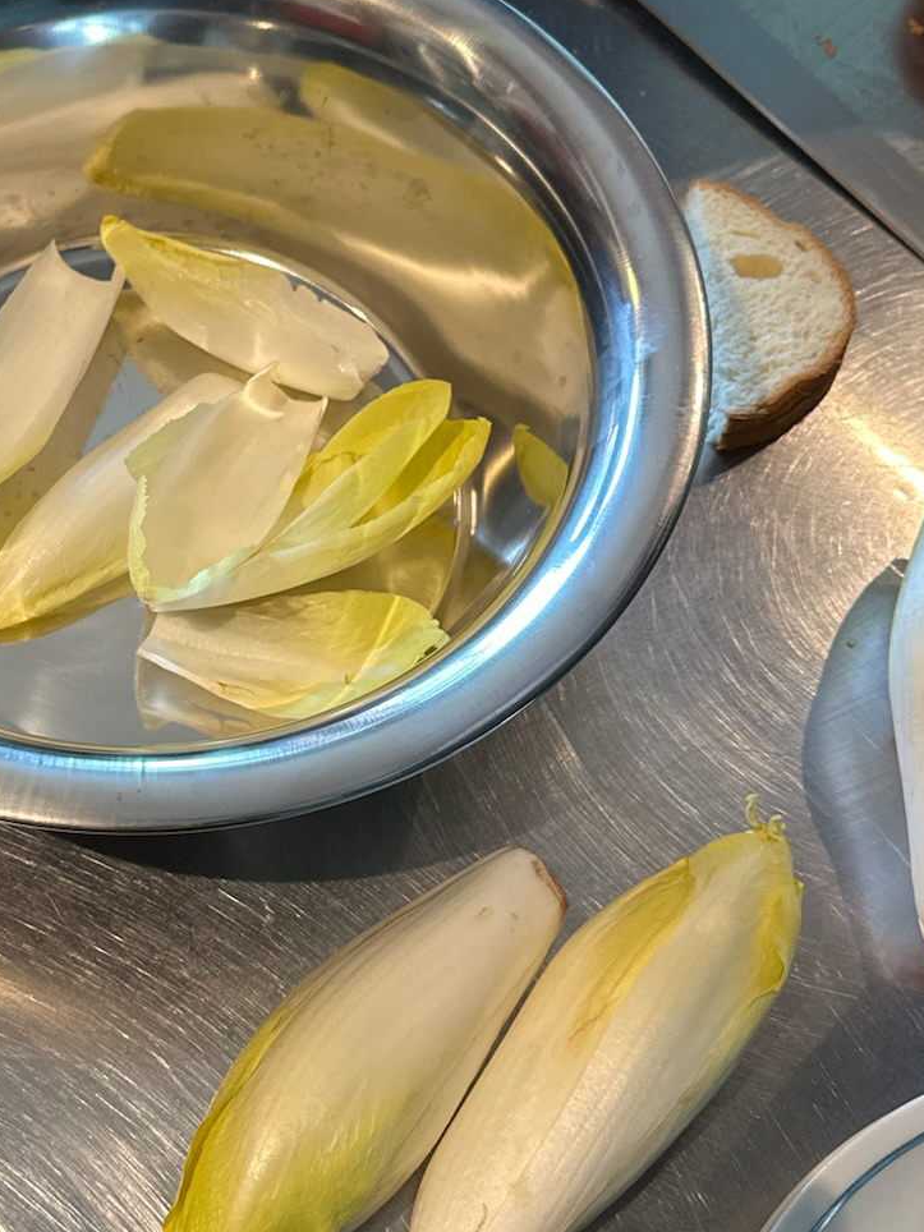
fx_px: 1815
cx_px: 157
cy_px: 578
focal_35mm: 51
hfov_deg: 27.9
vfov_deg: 37.5
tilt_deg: -61.2
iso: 160
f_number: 1.78
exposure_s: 1/50
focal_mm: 6.86
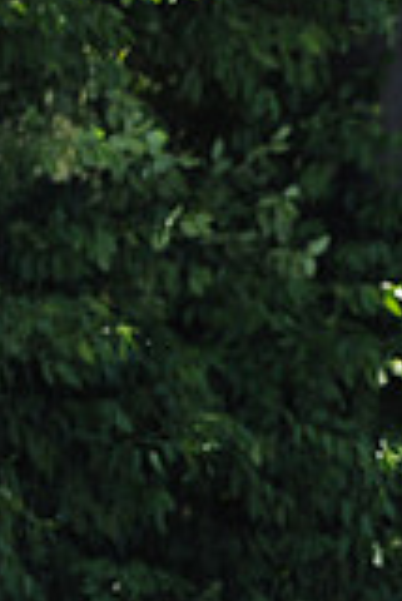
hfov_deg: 1.0
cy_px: 428
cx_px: 1048
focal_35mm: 1447
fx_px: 24183
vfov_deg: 1.4
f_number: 5.6
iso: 640
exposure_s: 1/1600
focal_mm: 400
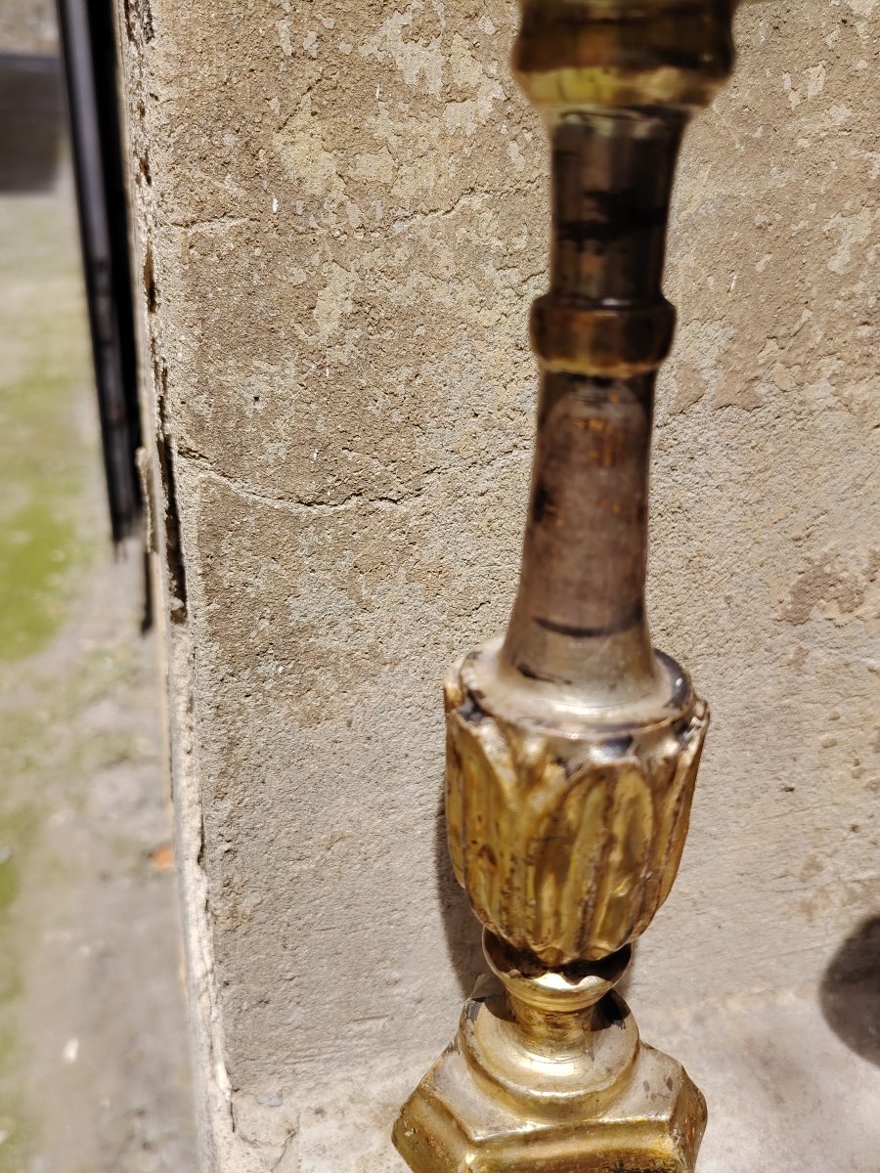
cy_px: 586
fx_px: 1017
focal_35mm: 30
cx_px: 440
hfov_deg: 46.8
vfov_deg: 60.0
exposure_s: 1/505
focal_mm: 5.25
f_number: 1.75
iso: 100
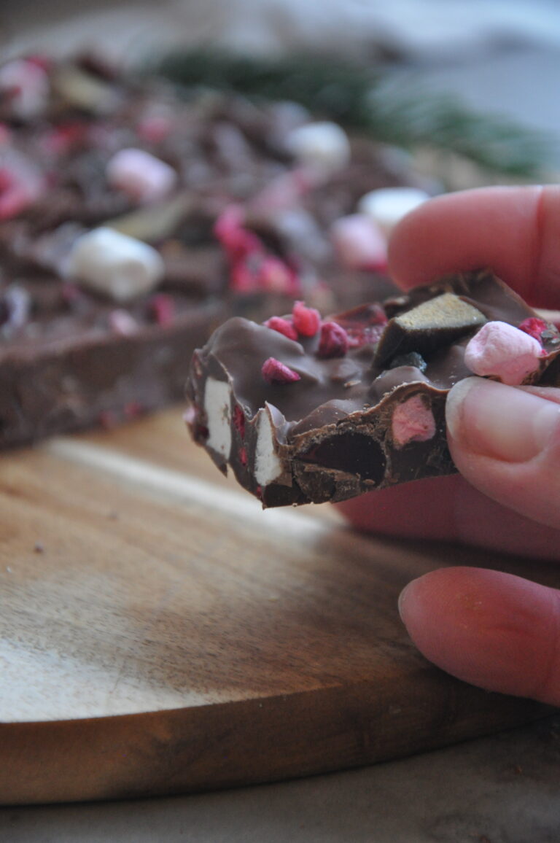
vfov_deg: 13.1
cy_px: 422
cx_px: 280
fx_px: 3684
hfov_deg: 8.7
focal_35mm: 158
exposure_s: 1/5
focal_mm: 105
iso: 1600
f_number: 5.6
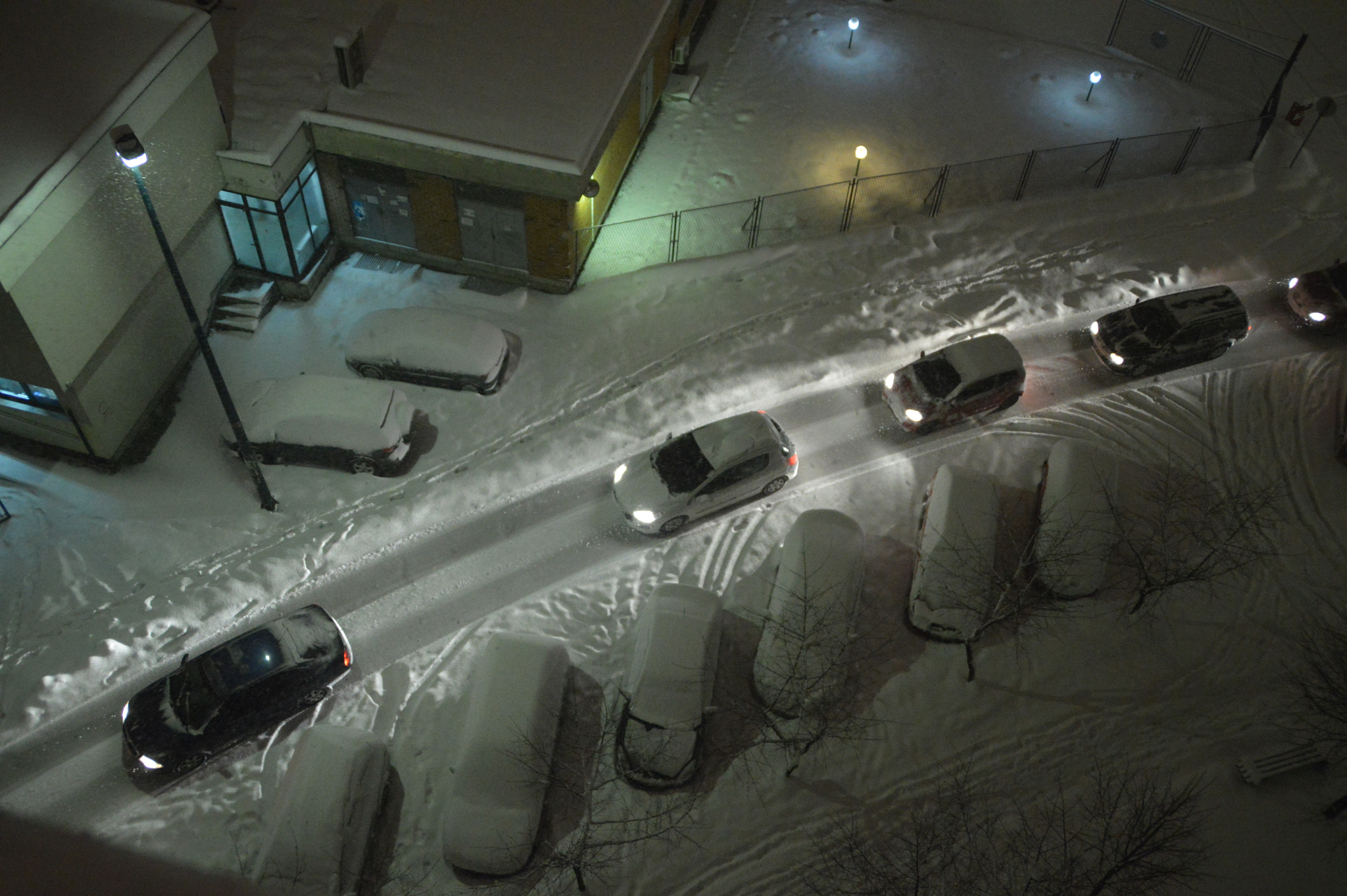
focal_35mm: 33
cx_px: 674
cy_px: 448
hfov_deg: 57.3
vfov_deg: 39.9
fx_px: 1234
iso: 3200
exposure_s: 1/60
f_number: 3.5
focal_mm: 22
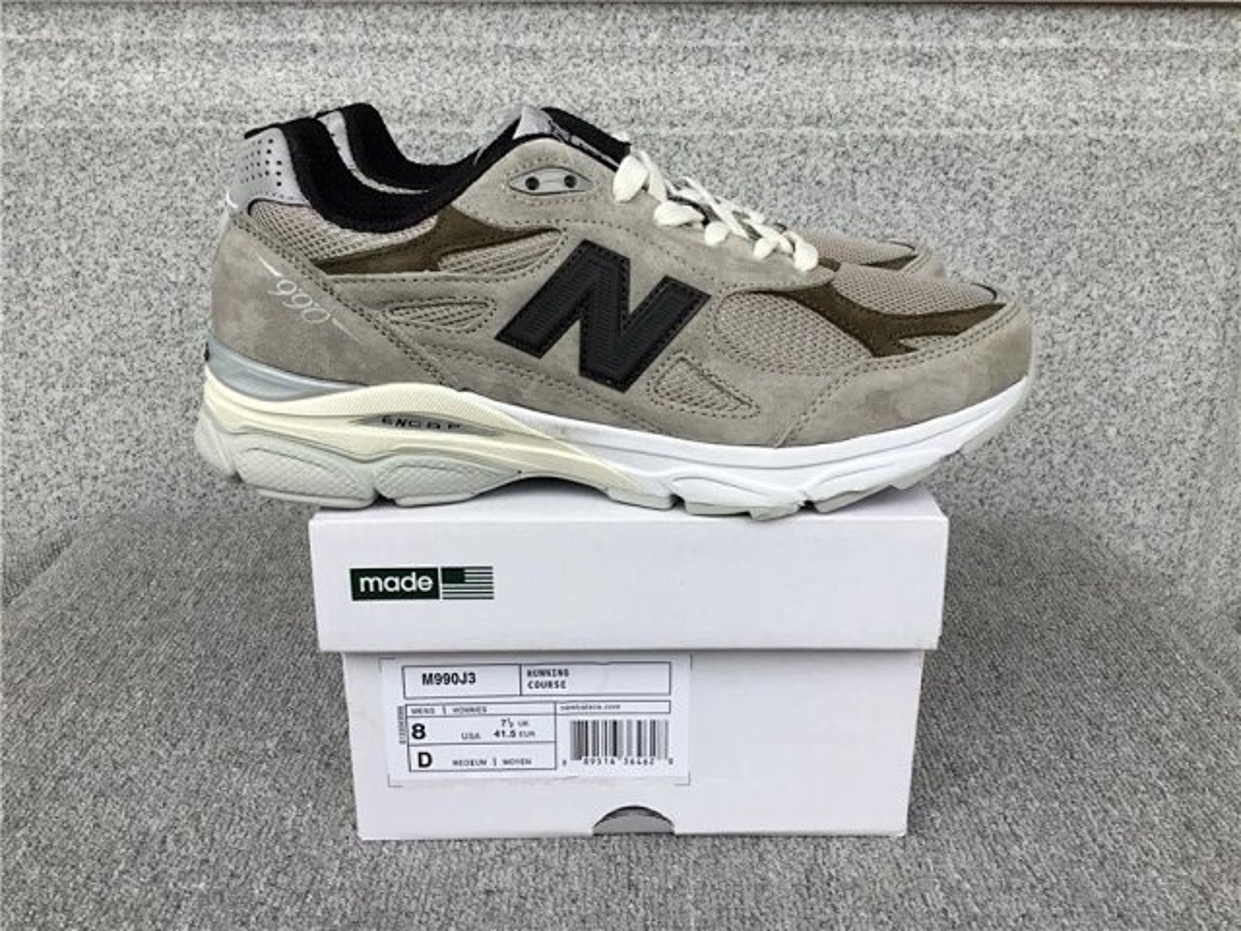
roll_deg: +0.1
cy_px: 466
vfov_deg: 45.4
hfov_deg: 58.4
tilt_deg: -20.0
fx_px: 1111
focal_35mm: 31
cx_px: 620
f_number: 2.4
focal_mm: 3.3
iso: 25
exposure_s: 1/123
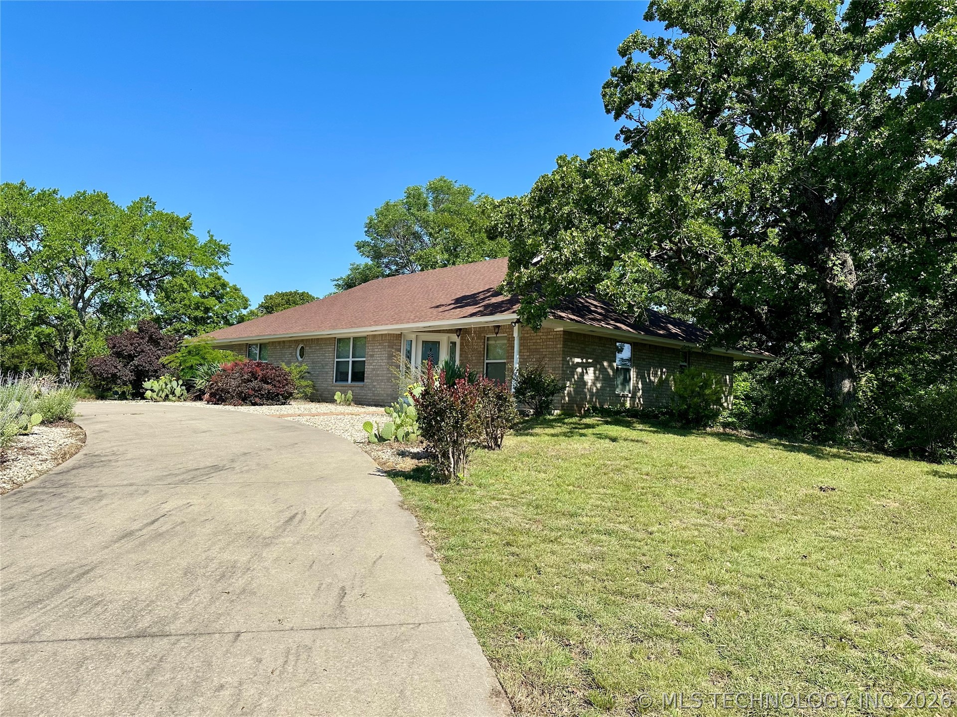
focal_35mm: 24
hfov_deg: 71.6
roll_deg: -1.5
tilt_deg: +3.6
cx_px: 478
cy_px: 358
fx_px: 664
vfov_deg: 56.8
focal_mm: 6.86
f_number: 1.78
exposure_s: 1/4184
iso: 80
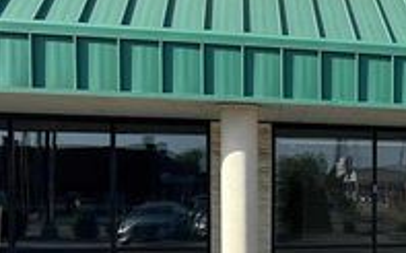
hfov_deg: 27.0
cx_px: 447
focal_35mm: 70
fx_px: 774
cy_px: 215
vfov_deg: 18.4
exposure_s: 1/2632
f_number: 1.5
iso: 50
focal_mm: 5.7
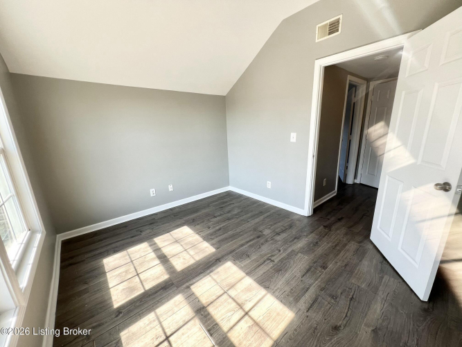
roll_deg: +2.3
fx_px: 173
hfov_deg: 106.2
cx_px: 231
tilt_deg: -14.6
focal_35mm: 13
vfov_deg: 89.9
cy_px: 174
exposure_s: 1/99
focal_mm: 1.57
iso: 40
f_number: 1.8
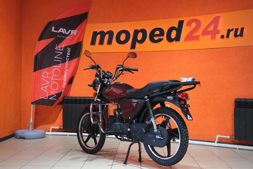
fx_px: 323
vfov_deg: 29.2
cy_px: 84
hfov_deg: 42.7
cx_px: 126
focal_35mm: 46
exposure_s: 1/100
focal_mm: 30.8
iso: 1600
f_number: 4
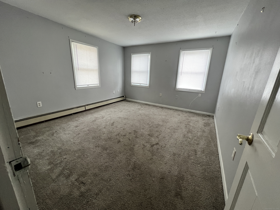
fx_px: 105
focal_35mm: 13
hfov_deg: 106.2
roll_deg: -1.4
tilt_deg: -14.1
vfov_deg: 89.9
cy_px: 105
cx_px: 140
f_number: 1.8
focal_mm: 1.57
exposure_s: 1/99
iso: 200
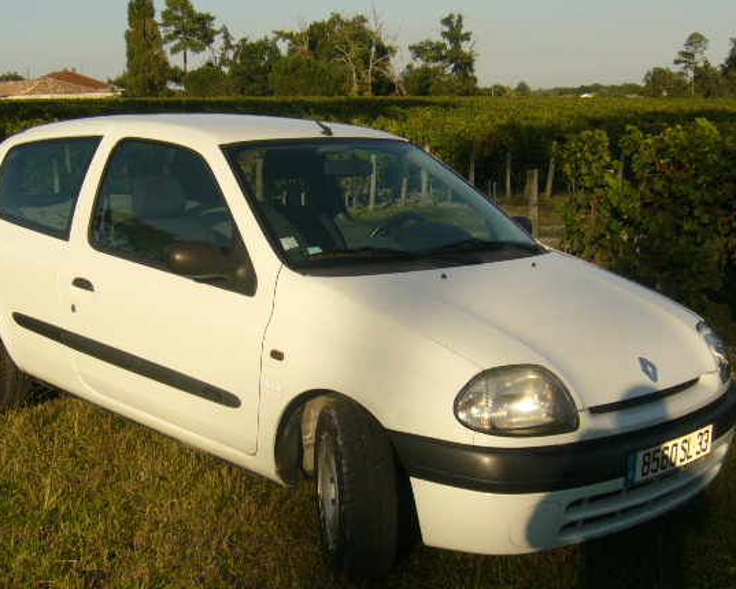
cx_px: 322
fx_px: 1090
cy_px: 326
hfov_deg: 37.3
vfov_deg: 30.2
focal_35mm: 50
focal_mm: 5.8
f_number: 5.6
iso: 100
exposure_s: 1/640
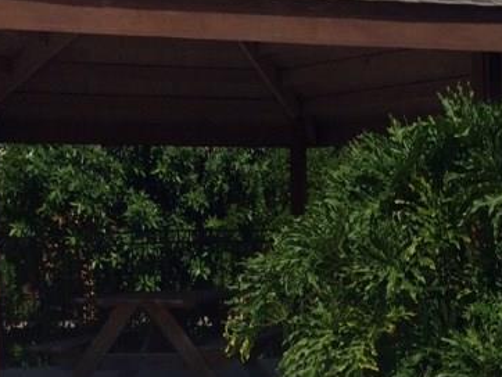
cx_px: 383
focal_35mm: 82
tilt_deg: -6.9
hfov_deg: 23.6
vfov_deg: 17.5
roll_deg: +0.6
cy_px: 392
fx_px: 1190
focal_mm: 4.15
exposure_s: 1/5882
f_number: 2.2
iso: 32
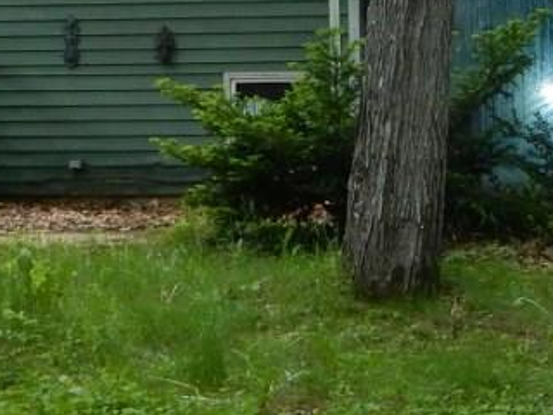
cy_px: 90
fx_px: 1534
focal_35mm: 96
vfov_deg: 15.3
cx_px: 451
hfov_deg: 20.2
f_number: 4
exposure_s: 1/30
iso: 450
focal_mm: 5.4
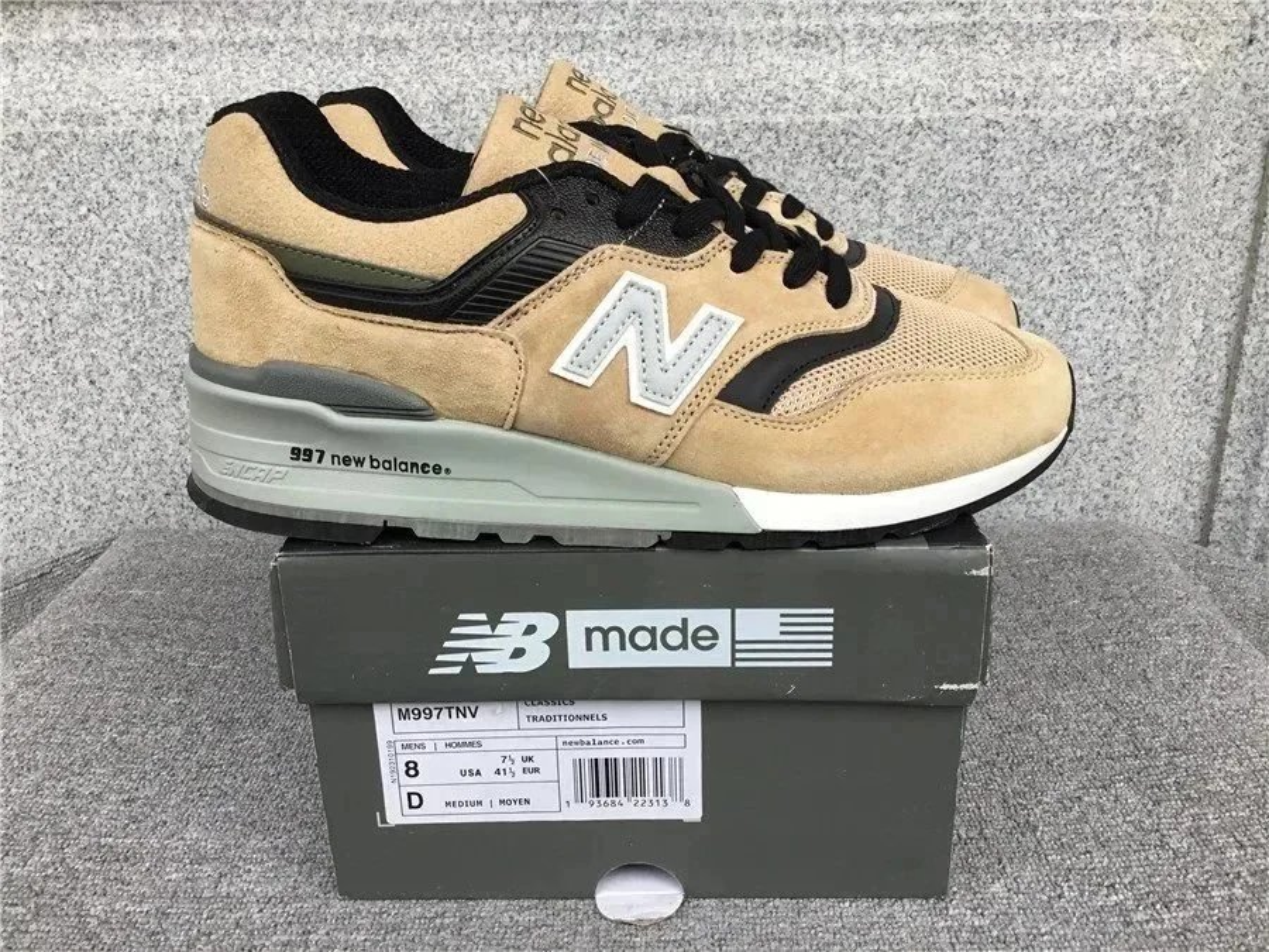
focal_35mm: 31
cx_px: 634
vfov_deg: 45.4
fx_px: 1136
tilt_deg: -21.2
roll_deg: +1.8
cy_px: 476
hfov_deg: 58.4
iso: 32
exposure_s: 1/100
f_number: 2.4
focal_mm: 3.3
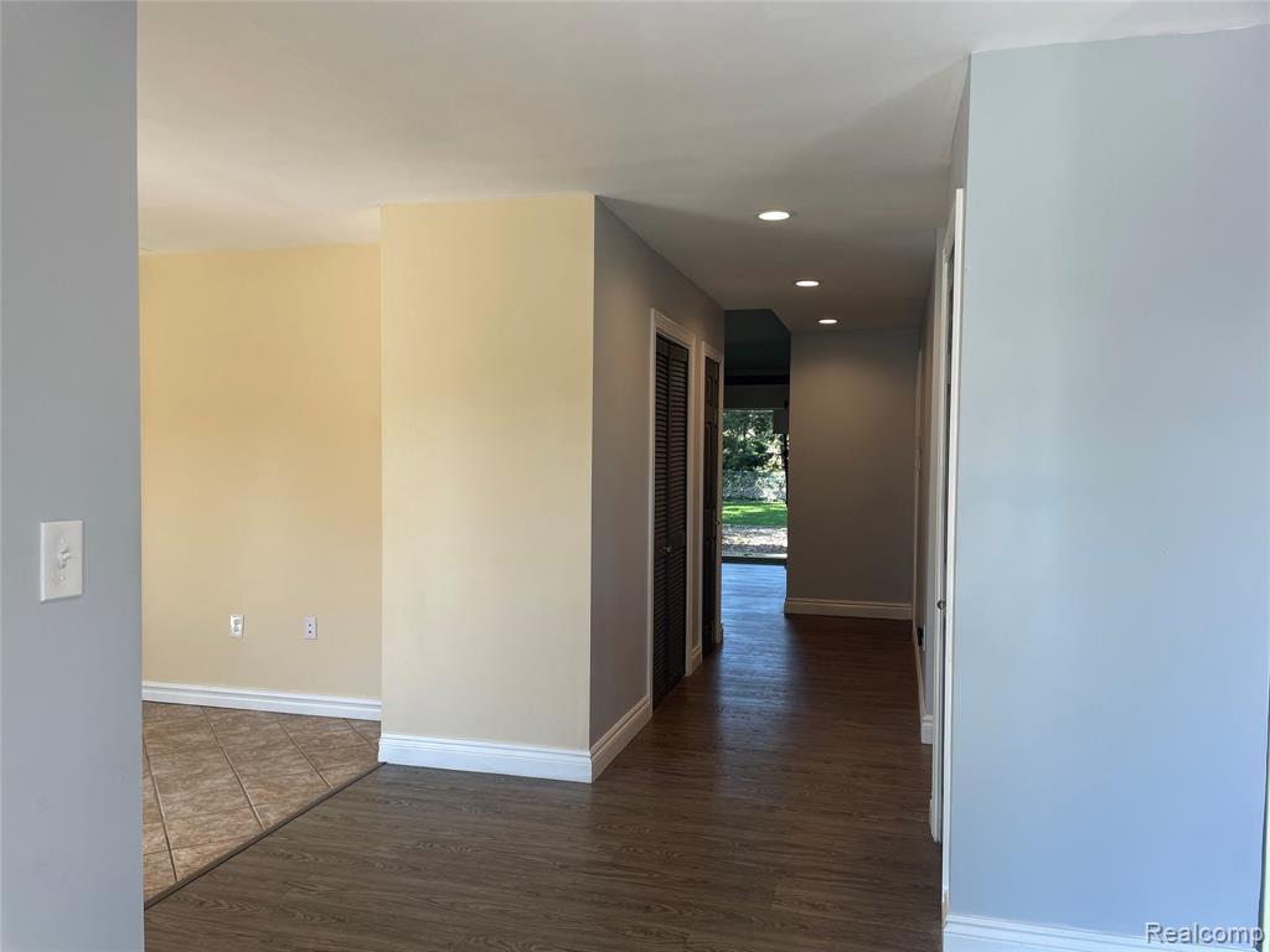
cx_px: 635
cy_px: 476
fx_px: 954
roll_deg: +0.0
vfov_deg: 53.1
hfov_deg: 67.3
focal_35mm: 26
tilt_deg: -2.6
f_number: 1.6
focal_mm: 4.2
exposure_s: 1/136
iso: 32
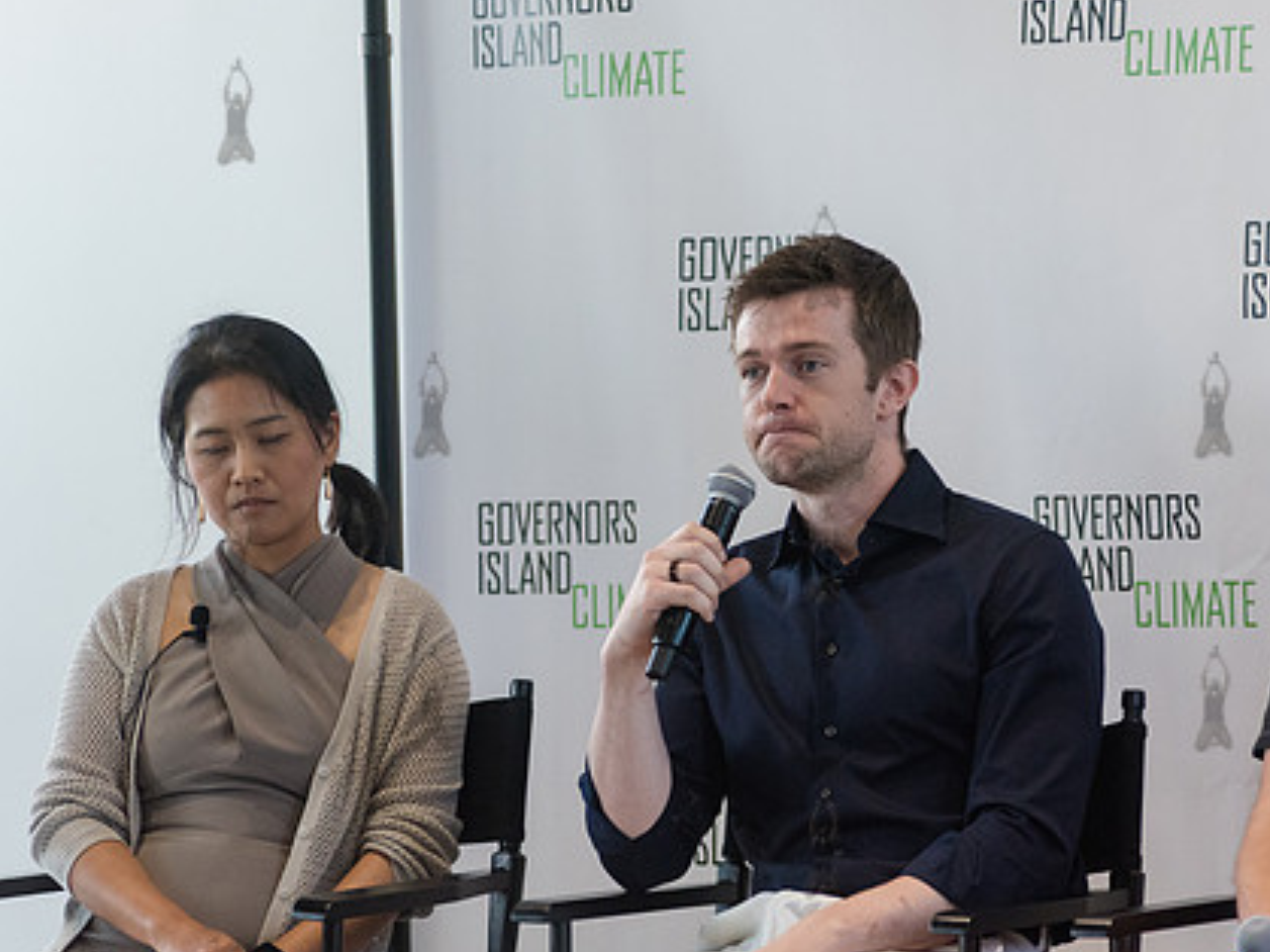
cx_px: 821
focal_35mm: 249
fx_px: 9133
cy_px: 550
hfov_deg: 8.0
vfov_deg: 6.0
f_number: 4
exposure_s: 1/320
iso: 4000
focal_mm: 185
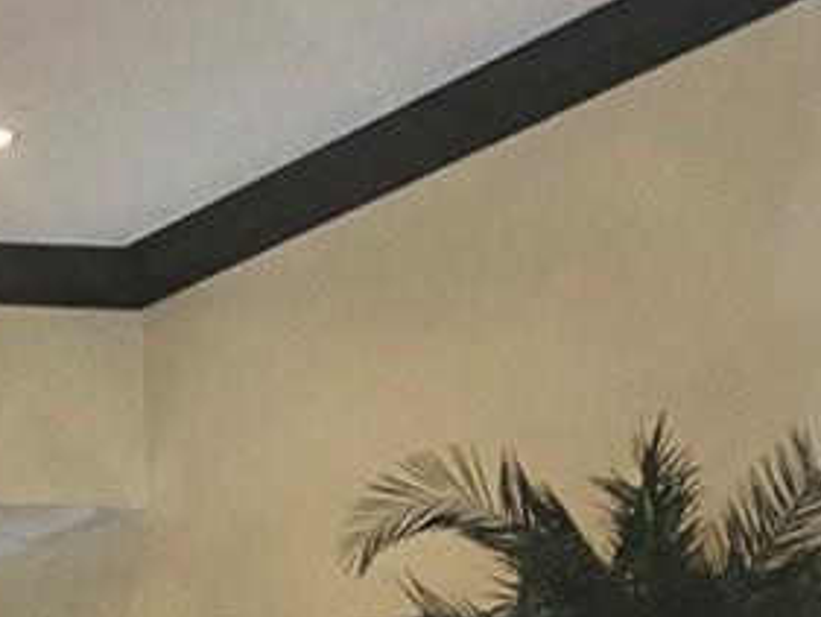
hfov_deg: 11.5
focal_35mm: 148
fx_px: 3512
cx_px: -1026
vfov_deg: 9.6
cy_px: 1023
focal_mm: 4.25
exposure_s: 1/60
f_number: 1.8
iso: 200
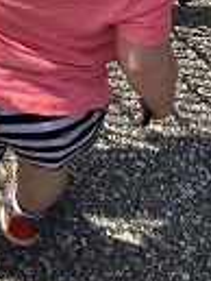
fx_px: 974
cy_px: -126
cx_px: -179
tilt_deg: -45.1
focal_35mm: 120
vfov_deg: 15.3
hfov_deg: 11.4
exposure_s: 1/1314
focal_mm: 3.3
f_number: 2.4
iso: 25
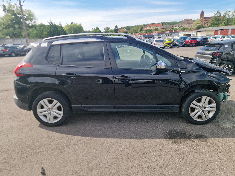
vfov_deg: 58.9
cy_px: 88
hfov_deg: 73.9
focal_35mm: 23
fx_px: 156
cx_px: 118
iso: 50
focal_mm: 5.4
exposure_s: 1/1000
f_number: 1.8
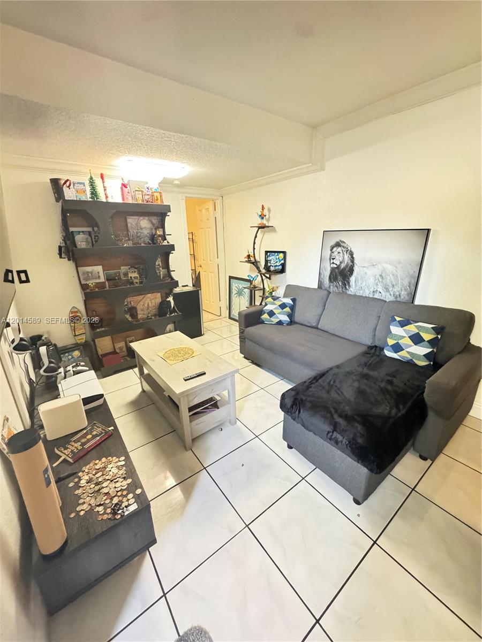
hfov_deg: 85.7
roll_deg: +1.7
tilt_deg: -18.3
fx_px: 260
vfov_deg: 102.1
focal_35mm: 14
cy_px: 321
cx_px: 241
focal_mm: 2.22
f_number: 2.2
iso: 1250
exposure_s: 1/40
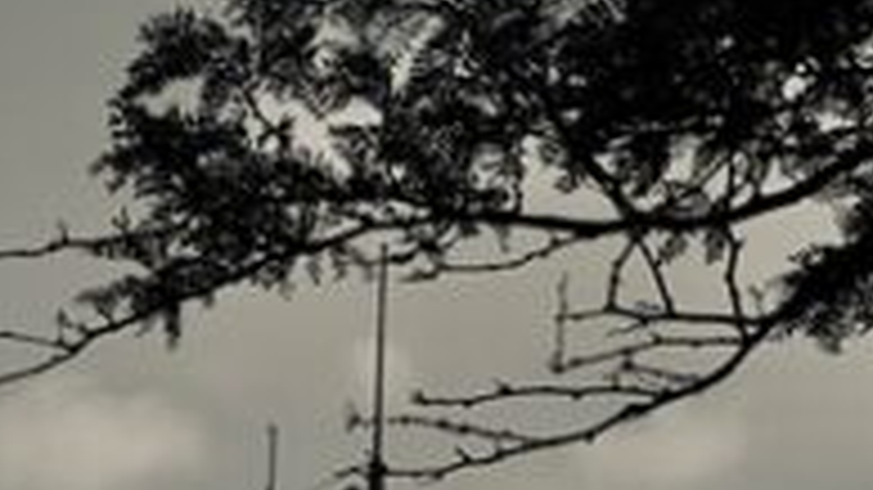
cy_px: 697
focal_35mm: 136
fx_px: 3147
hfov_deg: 15.7
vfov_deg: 8.7
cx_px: 729
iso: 100
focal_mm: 28
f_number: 10
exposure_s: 1/320
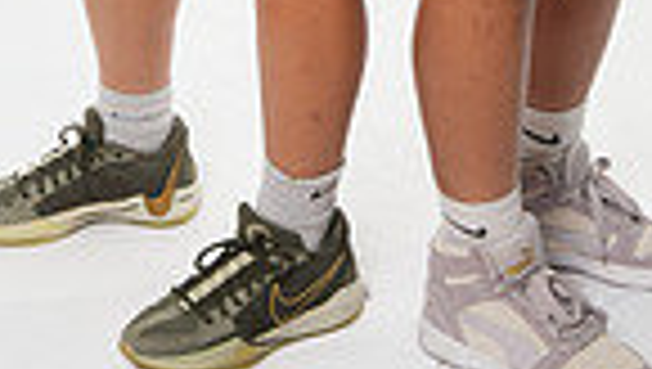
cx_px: 346
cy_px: -562
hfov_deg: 13.1
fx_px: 2844
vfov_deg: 6.9
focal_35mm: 164
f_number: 7.1
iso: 500
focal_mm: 50.7
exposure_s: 1/125
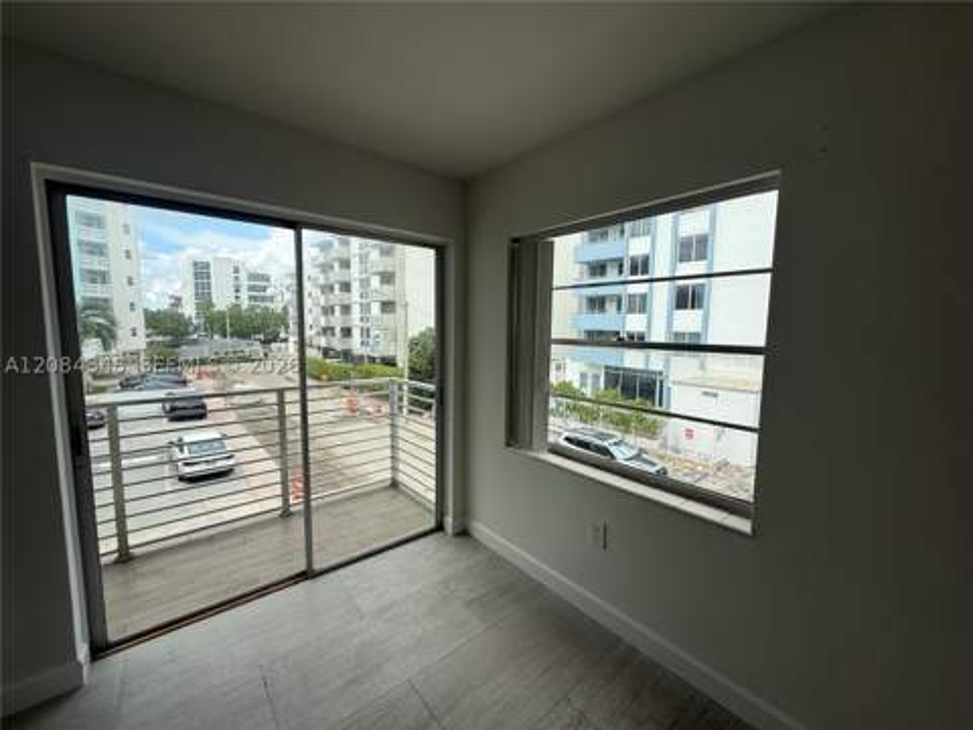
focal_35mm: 14
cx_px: 486
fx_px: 394
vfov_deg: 85.7
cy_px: 365
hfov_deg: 102.1
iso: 50
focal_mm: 2.22
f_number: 2.2
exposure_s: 1/955
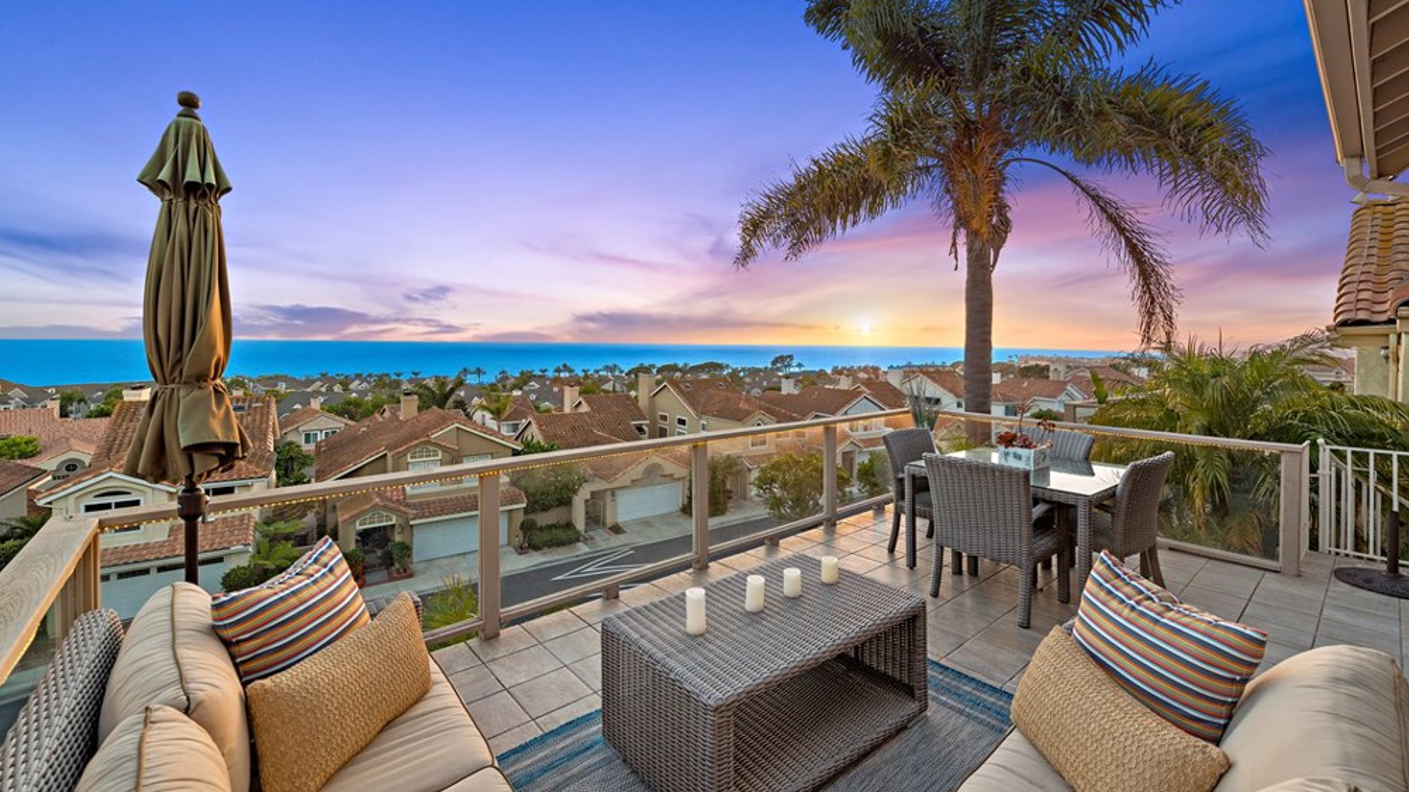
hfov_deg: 103.0
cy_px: 352
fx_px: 560
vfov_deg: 70.3
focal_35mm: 15
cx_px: 705
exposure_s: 1/25
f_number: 7.1
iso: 160
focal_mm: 14
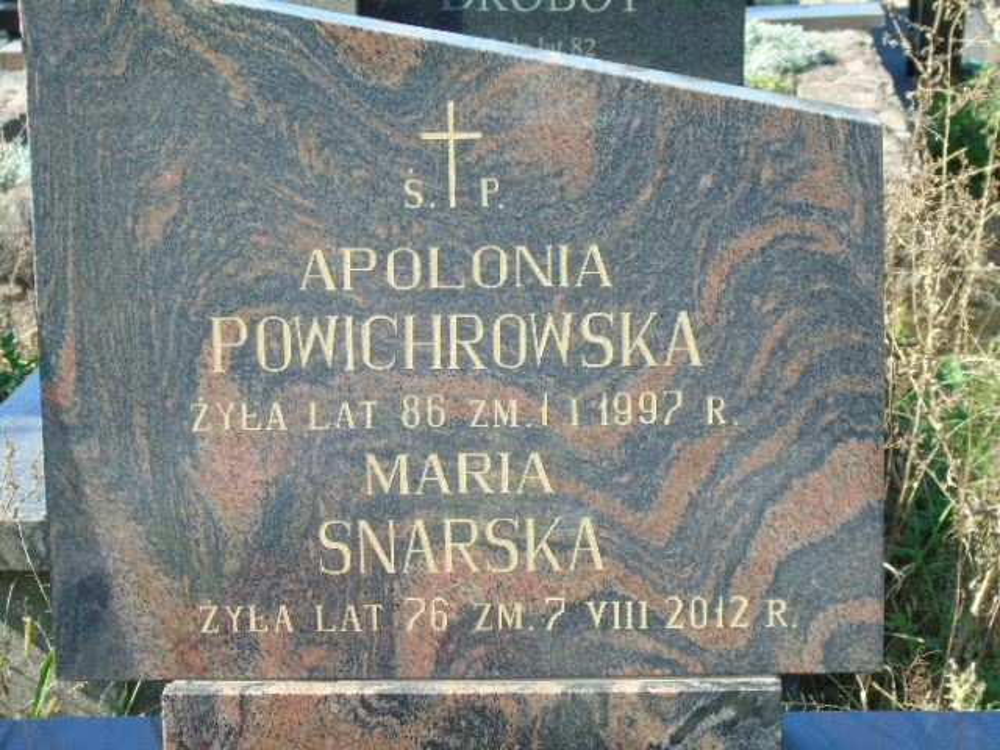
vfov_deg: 13.7
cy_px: 375
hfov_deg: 18.2
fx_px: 3120
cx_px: 500
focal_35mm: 108
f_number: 4.4
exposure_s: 1/160
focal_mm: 19
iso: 80
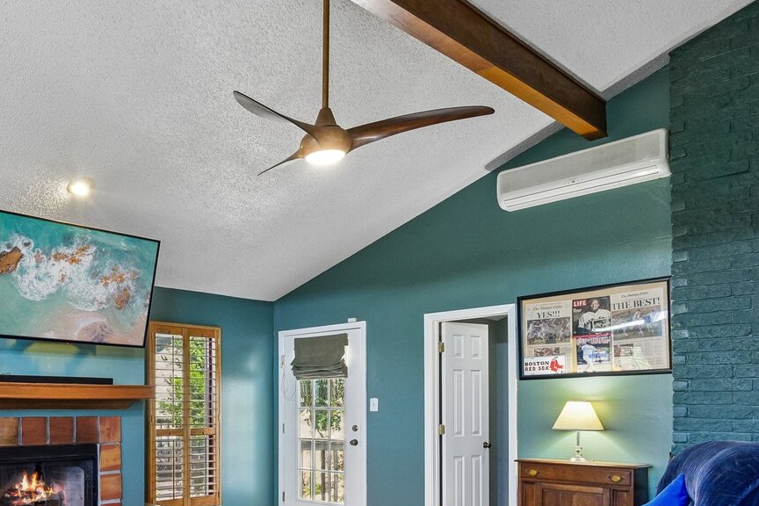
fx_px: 632
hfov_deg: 54.2
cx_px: 80
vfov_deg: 41.6
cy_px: 408
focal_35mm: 30
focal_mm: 16
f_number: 8
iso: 3200
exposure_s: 1/15
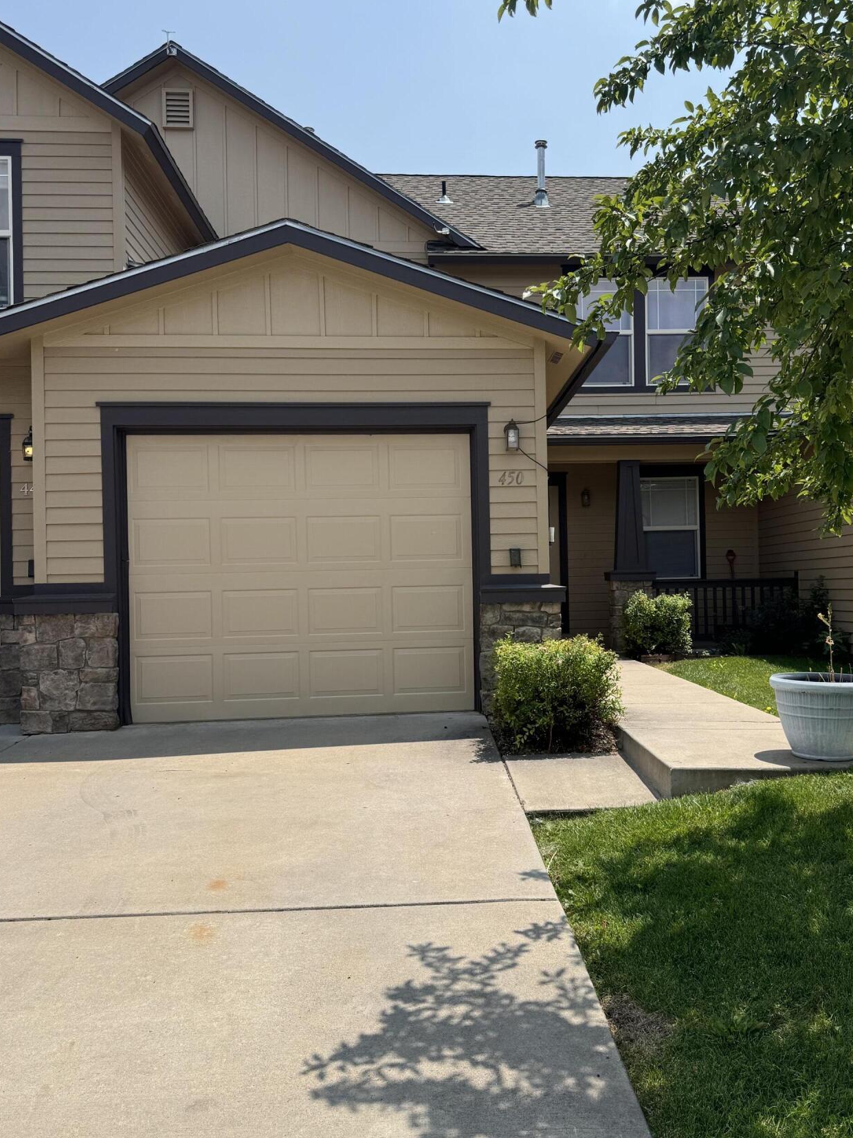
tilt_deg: +0.7
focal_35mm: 29
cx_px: 496
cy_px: 572
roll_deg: +1.7
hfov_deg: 48.0
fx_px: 953
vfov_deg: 61.7
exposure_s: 1/4608
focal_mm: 6.76
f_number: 1.78
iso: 80
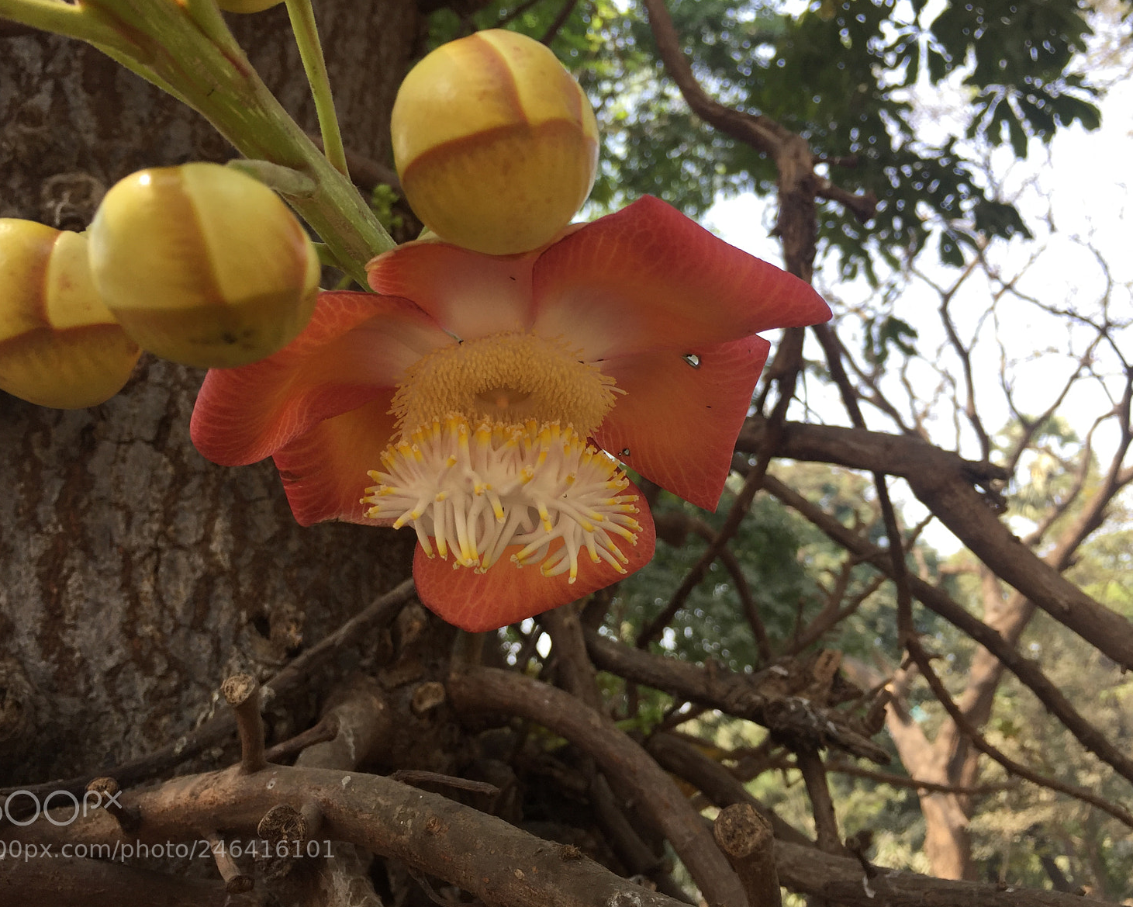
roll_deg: +3.6
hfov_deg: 57.2
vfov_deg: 47.1
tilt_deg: +24.7
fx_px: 1040
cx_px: 550
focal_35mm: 31
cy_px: 445
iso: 32
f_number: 2.2
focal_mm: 4.15
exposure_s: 1/233
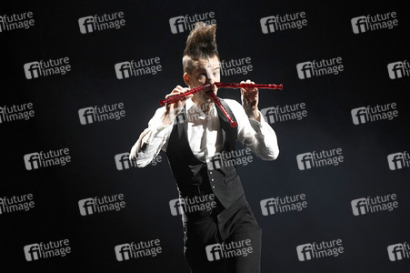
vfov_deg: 6.9
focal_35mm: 200
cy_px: 136
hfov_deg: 10.3
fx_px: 2276
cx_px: 205
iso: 2000
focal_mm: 200
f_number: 3.5
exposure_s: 1/640
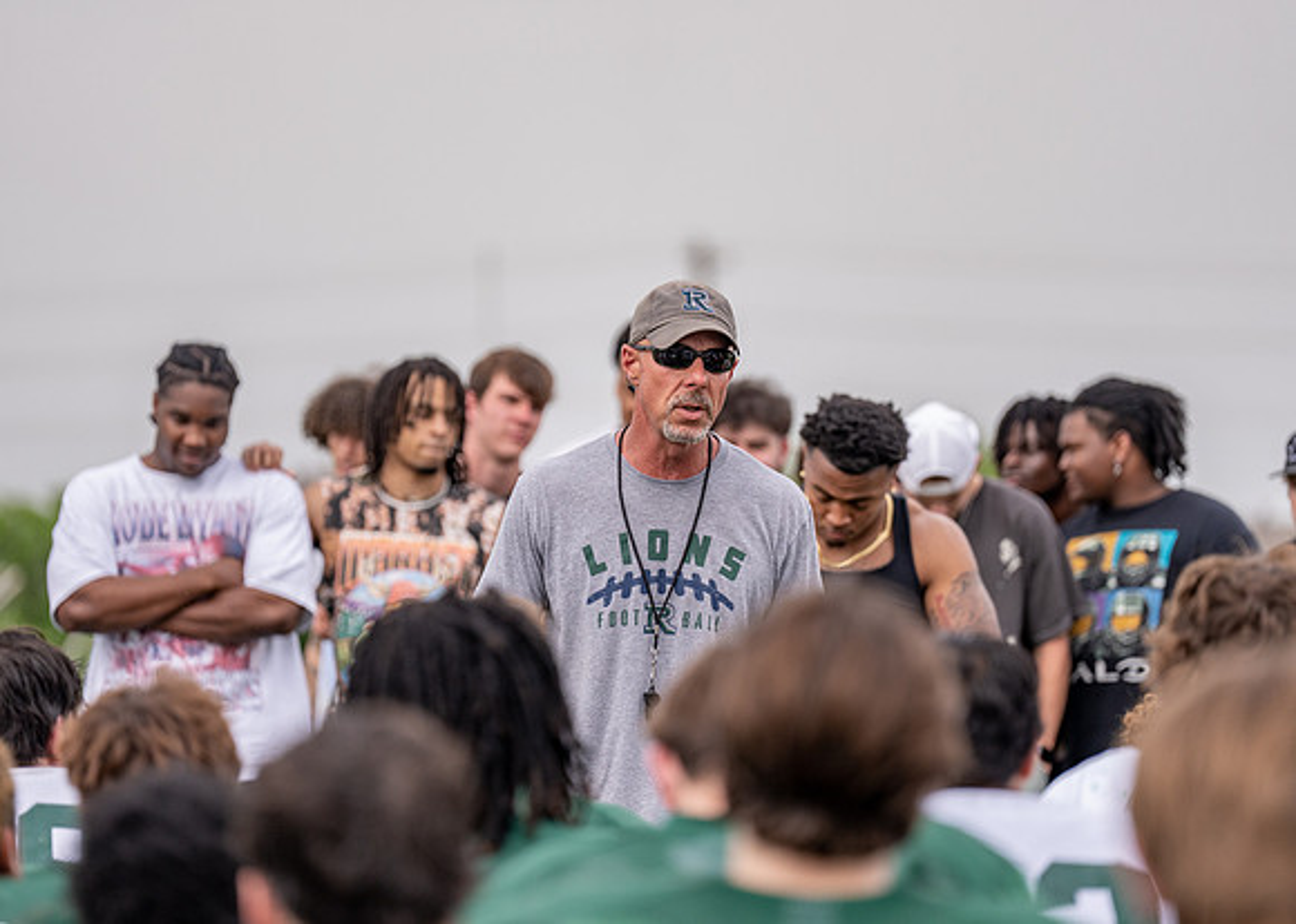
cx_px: 648
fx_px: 6919
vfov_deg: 7.6
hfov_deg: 10.7
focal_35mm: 188
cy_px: 462
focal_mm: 176
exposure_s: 1/3200
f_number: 2.8
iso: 500
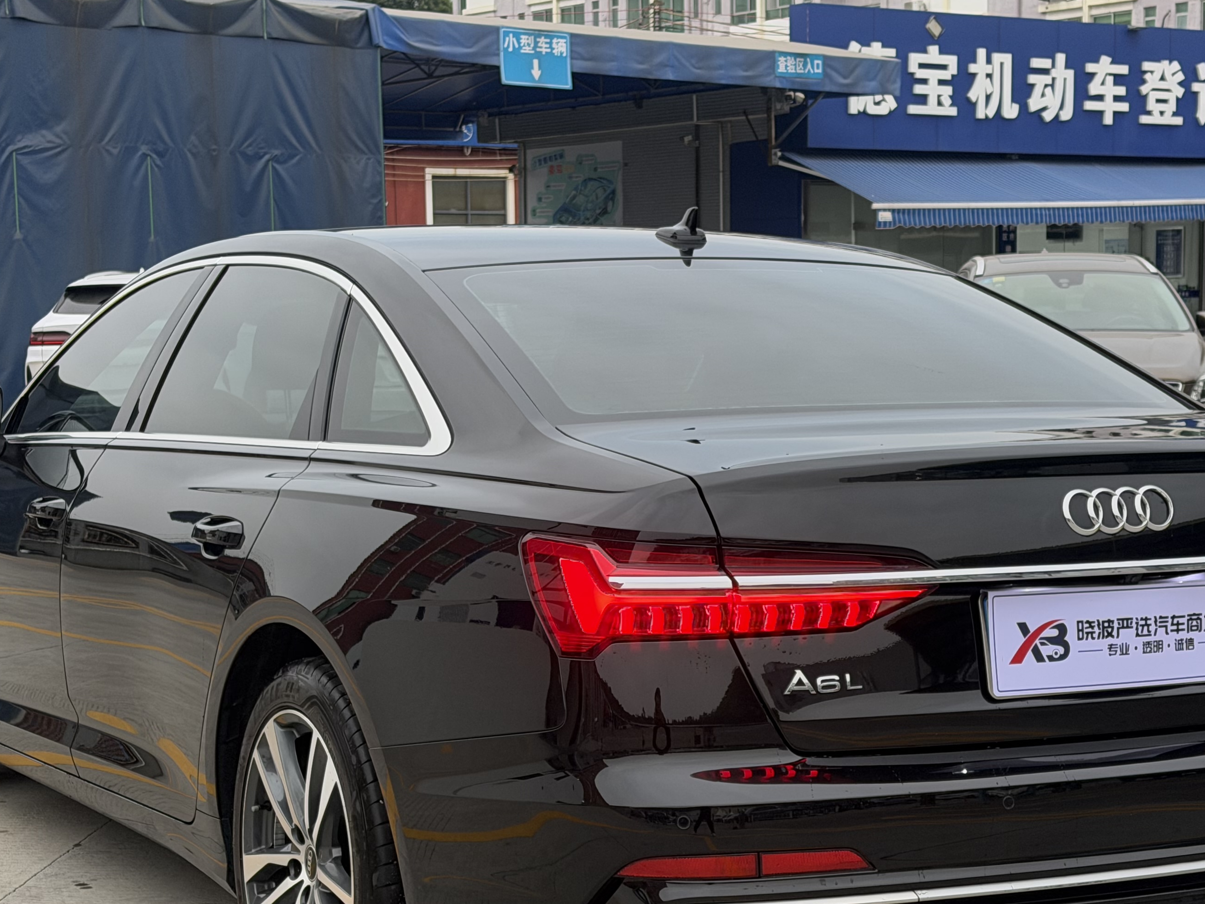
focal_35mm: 74
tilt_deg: -6.1
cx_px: 606
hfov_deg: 26.3
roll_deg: +1.1
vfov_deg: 19.9
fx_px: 2576
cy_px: 566
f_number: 1.78
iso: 80
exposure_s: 1/121
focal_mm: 6.76
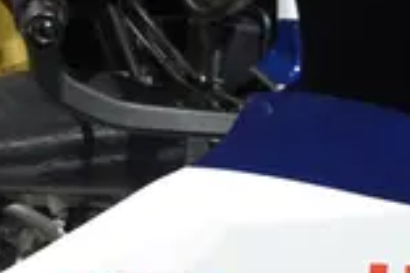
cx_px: 46
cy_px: 413
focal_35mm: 476
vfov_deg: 2.9
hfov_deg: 4.3
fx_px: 5421
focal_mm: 62
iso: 800
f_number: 4
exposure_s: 1/160
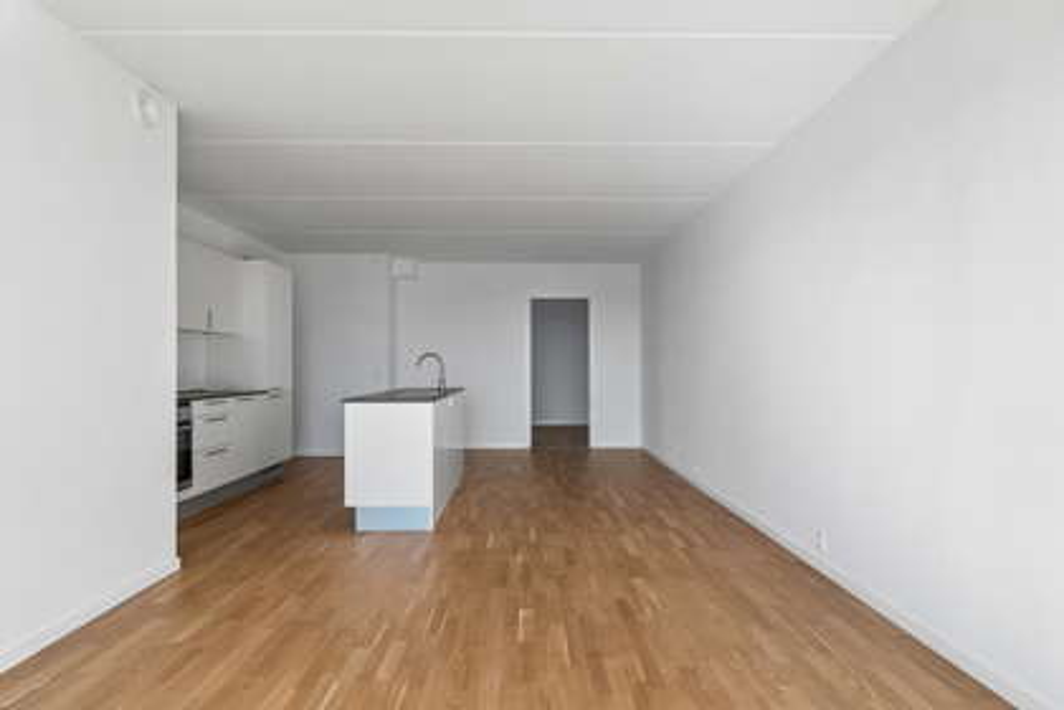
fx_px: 532
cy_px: 355
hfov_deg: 90.0
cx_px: 532
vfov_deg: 67.4
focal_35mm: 18
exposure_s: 1/60
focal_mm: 12
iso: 200
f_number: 10
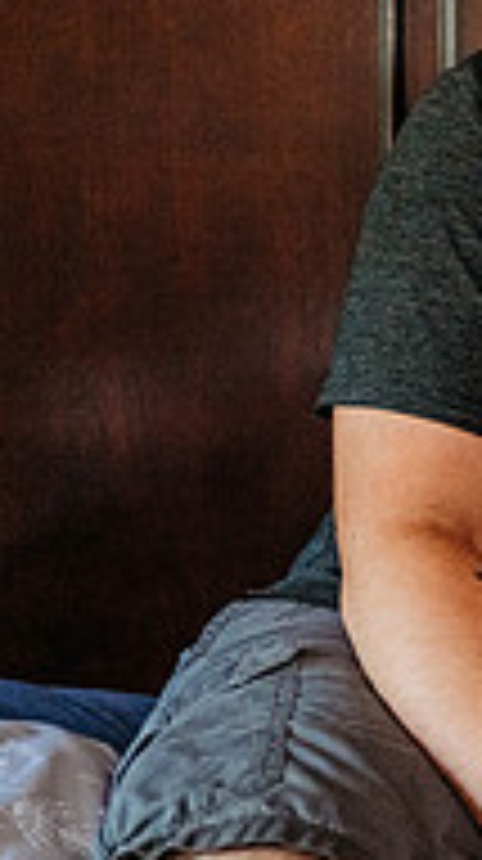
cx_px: 1043
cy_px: 191
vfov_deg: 17.1
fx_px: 2849
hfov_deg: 9.0
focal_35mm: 125
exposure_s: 1/250
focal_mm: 36
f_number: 2.8
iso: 2000
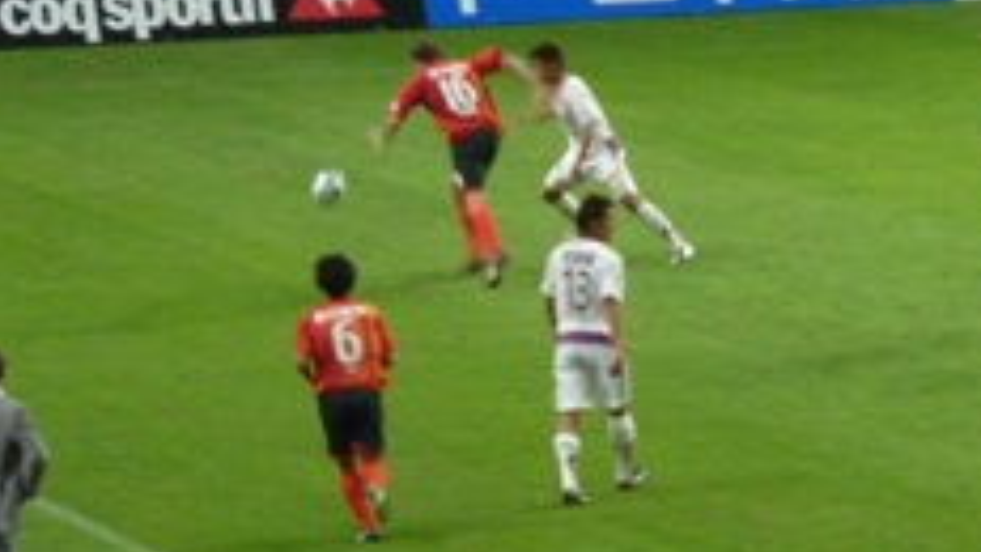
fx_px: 16468
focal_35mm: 633
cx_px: 433
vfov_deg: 1.9
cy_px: 272
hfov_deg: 3.4
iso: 400
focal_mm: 49.2
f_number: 4.9
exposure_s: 1/30
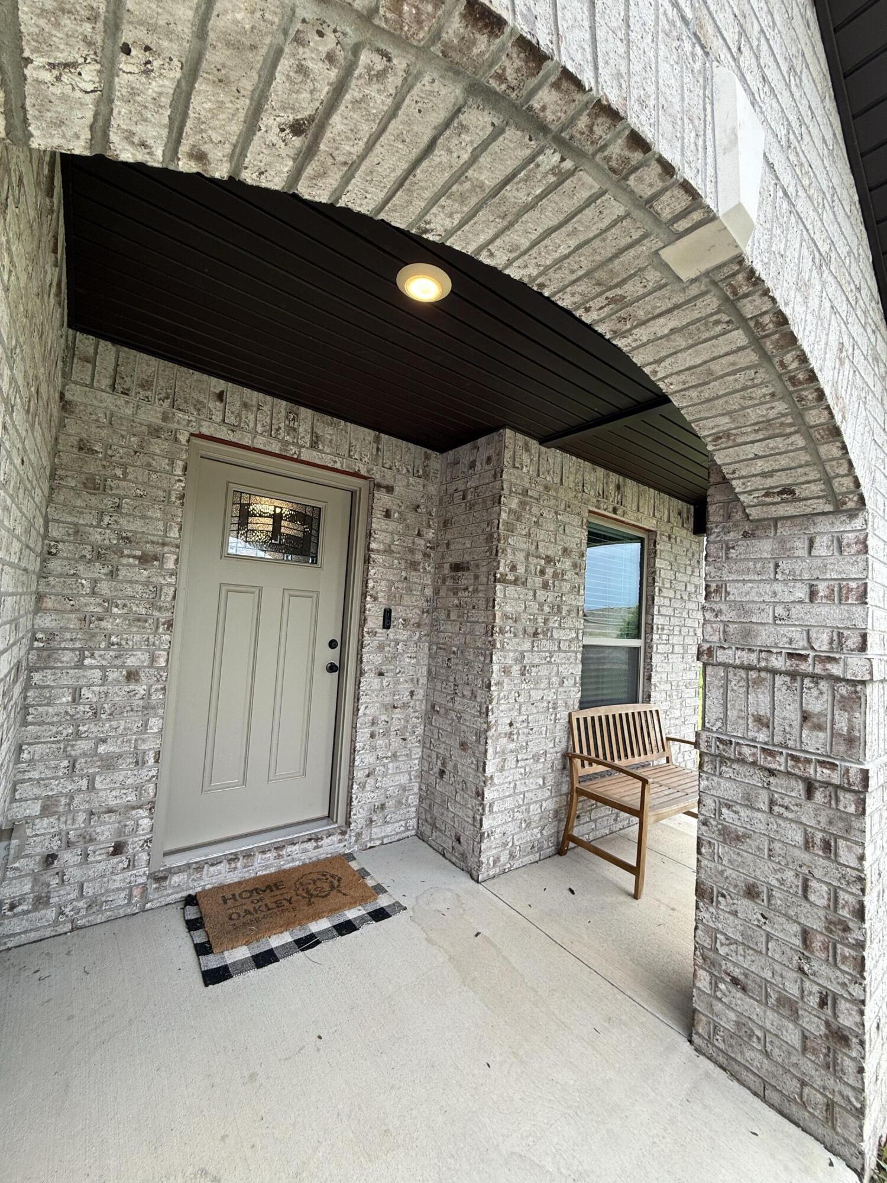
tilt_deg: +4.7
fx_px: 478
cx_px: 444
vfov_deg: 102.1
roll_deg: -3.7
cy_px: 592
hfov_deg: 85.7
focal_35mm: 14
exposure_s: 1/123
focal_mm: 2.22
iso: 50
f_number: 2.2
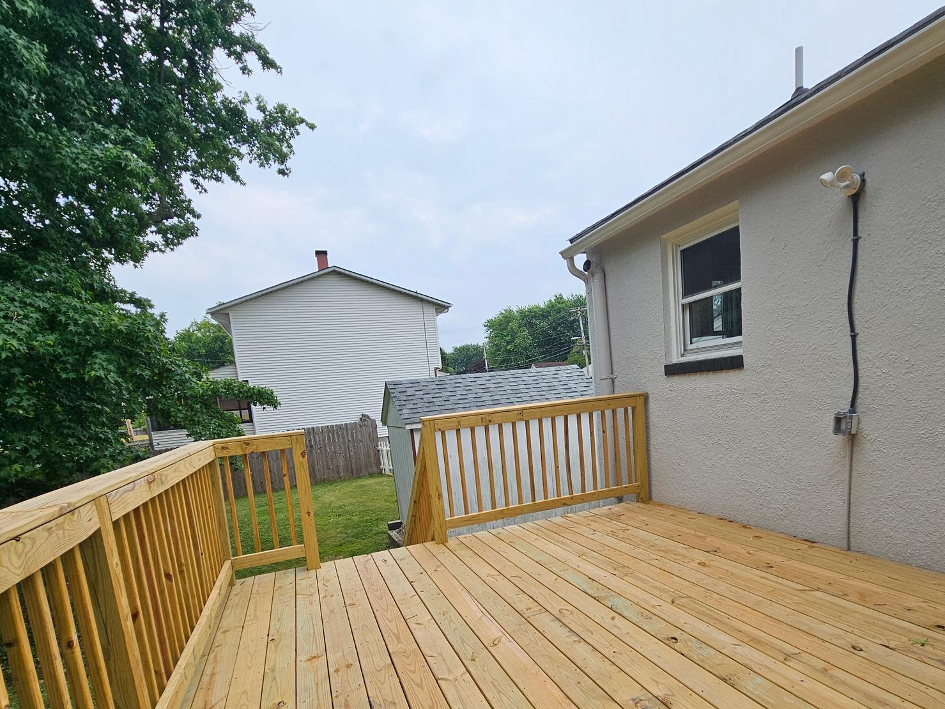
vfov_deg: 69.4
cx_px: 513
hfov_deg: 87.6
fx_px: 491
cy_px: 478
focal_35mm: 18
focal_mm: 2.2
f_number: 2.2
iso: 50
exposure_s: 1/2371
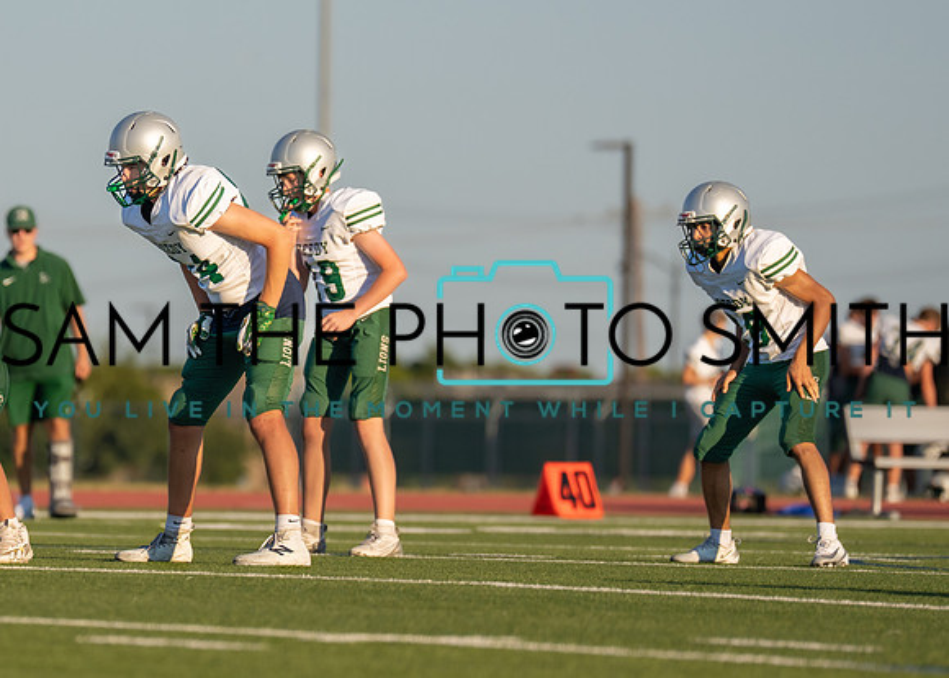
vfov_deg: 3.6
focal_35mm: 396
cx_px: 209
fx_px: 10676
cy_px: 376
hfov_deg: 5.1
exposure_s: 1/5000
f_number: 2.8
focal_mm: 200
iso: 250
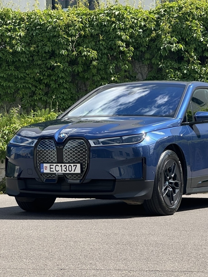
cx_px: 148
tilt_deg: +4.2
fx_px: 1002
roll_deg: +2.0
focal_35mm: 125
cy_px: 99
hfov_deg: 11.8
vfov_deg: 15.7
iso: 32
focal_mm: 9
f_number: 2.8
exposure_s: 1/440
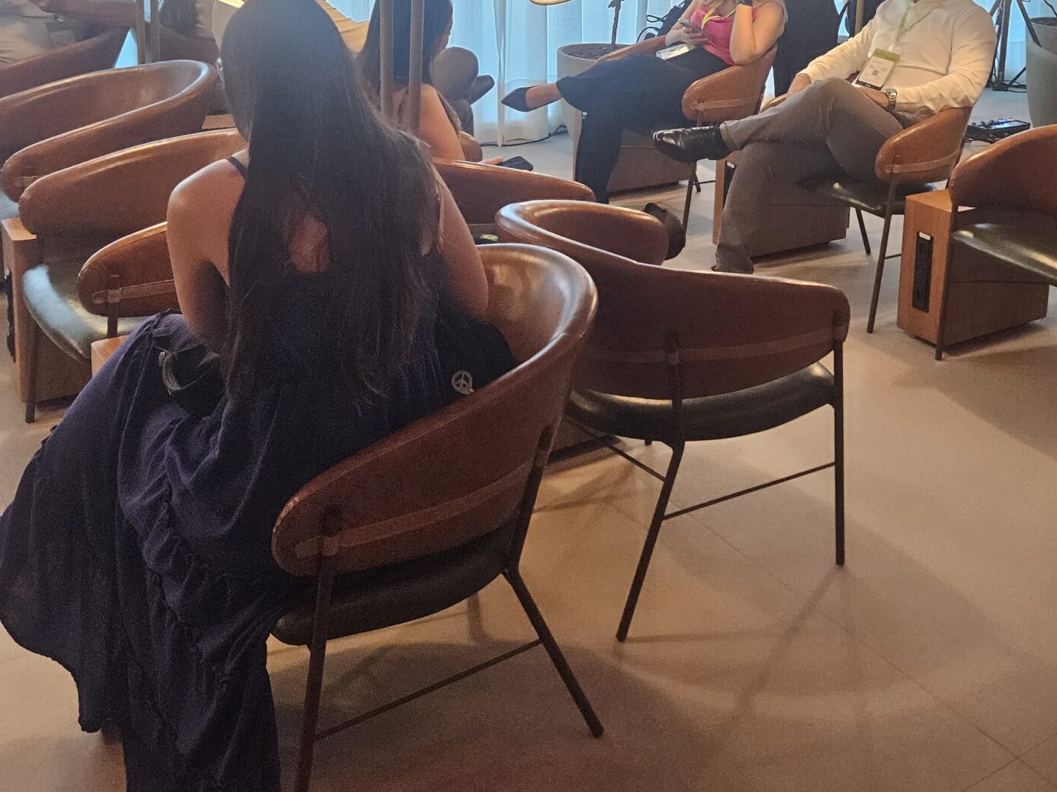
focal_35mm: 42
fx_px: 1282
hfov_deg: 44.2
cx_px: 703
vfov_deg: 32.7
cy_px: 90
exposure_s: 1/120
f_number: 1.8
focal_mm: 5.4
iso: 500
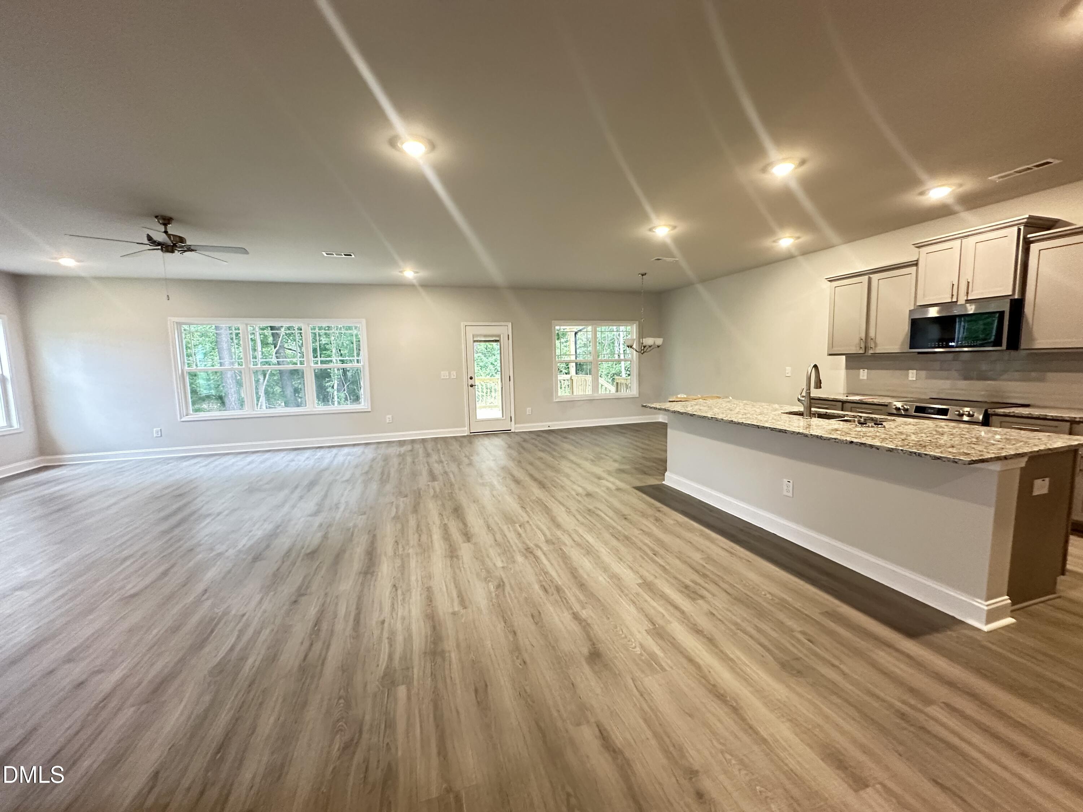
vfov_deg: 85.7
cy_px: 406
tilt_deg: -4.6
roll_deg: +1.7
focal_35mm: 14
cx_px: 542
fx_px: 438
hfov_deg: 102.1
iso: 640
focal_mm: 2.22
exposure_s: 1/60
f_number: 2.2
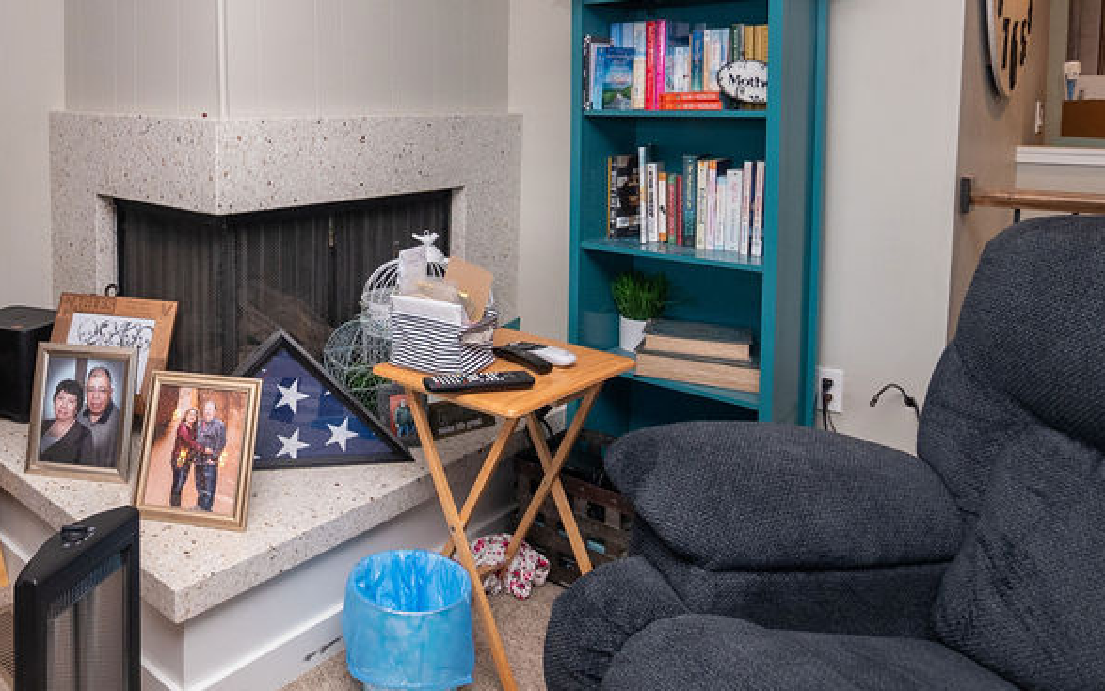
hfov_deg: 64.9
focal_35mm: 27
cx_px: 297
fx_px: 813
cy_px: 161
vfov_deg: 44.3
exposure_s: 1/200
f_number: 5
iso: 1000
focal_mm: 10
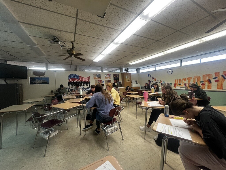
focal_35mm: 13
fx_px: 85
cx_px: 113
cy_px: 85
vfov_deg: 89.9
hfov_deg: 106.2
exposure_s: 1/120
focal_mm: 1.57
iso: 200
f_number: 1.8
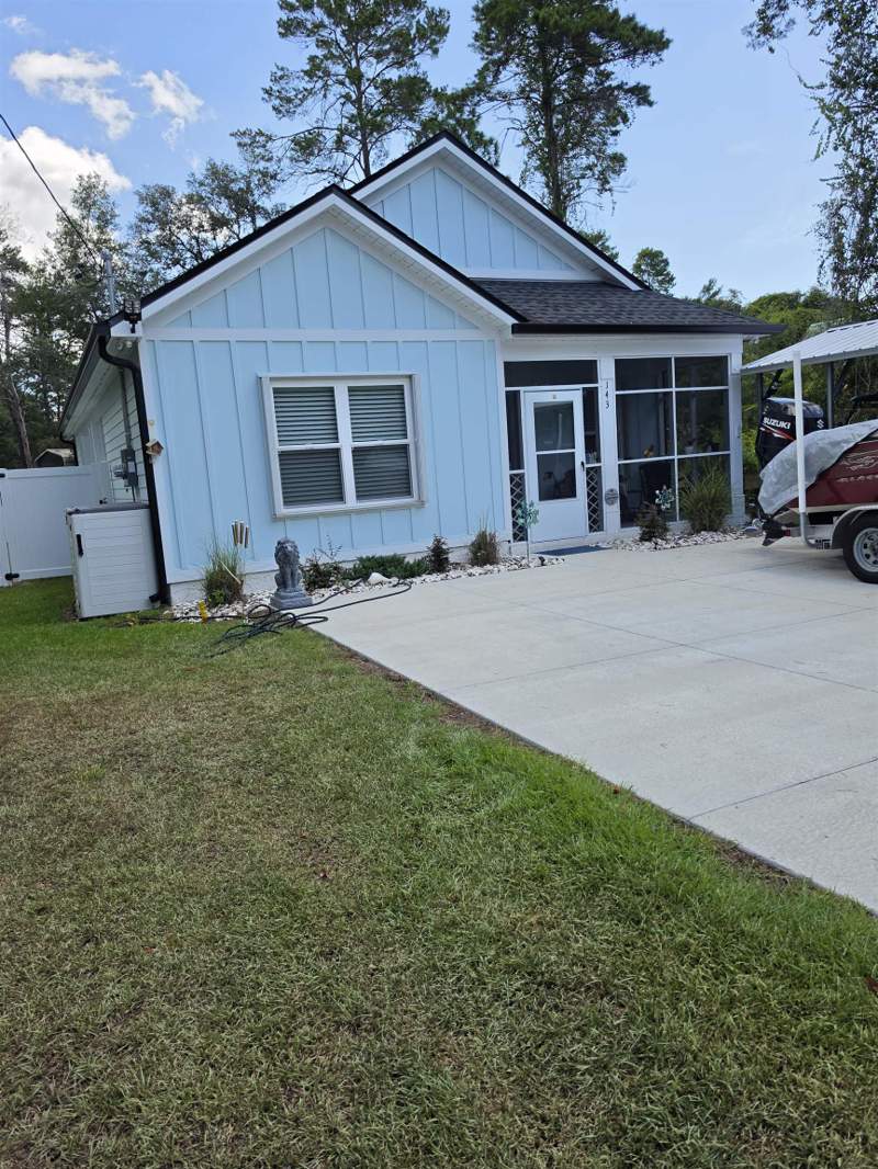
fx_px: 778
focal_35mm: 23
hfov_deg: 58.9
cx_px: 439
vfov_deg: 73.9
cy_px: 584
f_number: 1.4
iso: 64
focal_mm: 6.5
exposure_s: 1/3512
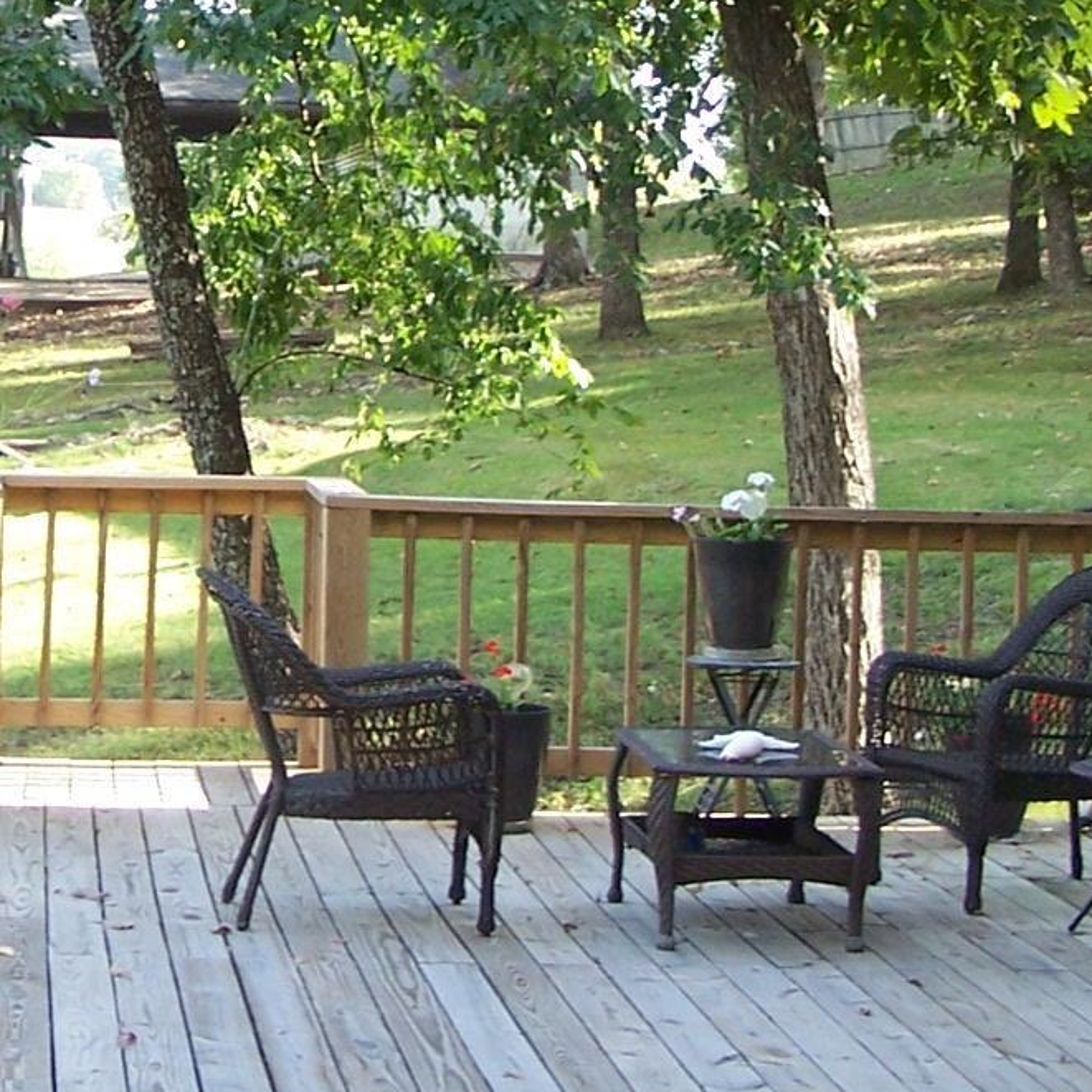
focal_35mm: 104
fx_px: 3712
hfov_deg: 16.5
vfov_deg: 16.6
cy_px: 154
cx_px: 132
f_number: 2.8
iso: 80
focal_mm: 6.3
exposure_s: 1/60
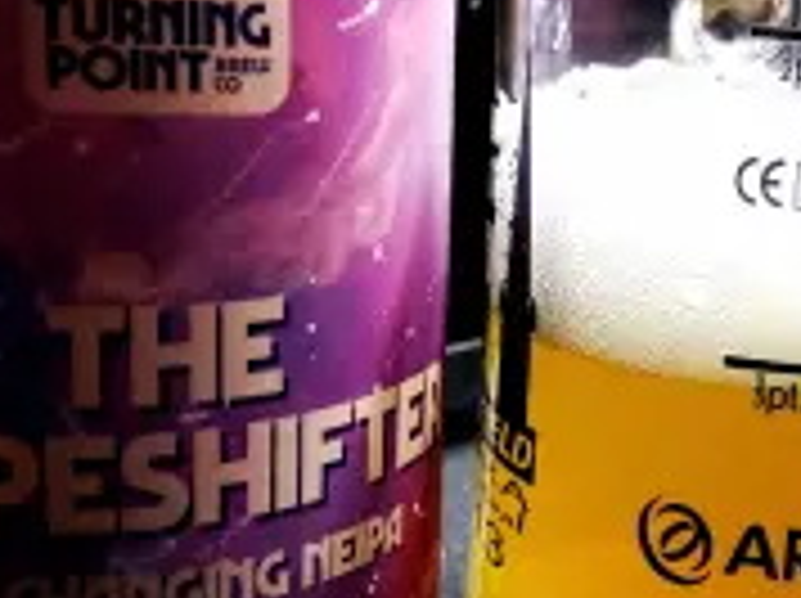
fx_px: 1456
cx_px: 608
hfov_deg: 30.2
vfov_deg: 23.2
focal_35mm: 63
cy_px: 279
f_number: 2
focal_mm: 3.54
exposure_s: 1/25.1
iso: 427
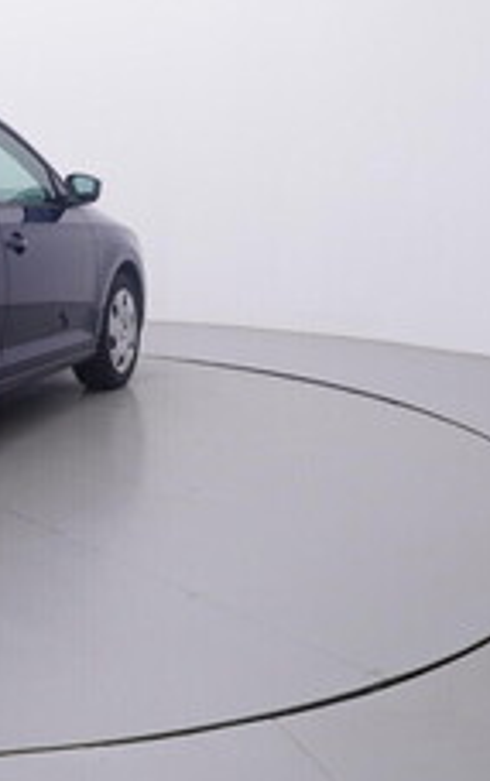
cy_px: 289
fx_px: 1177
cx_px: -139
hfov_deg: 21.4
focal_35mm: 55
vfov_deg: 36.5
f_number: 5
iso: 200
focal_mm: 15
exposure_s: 1/80
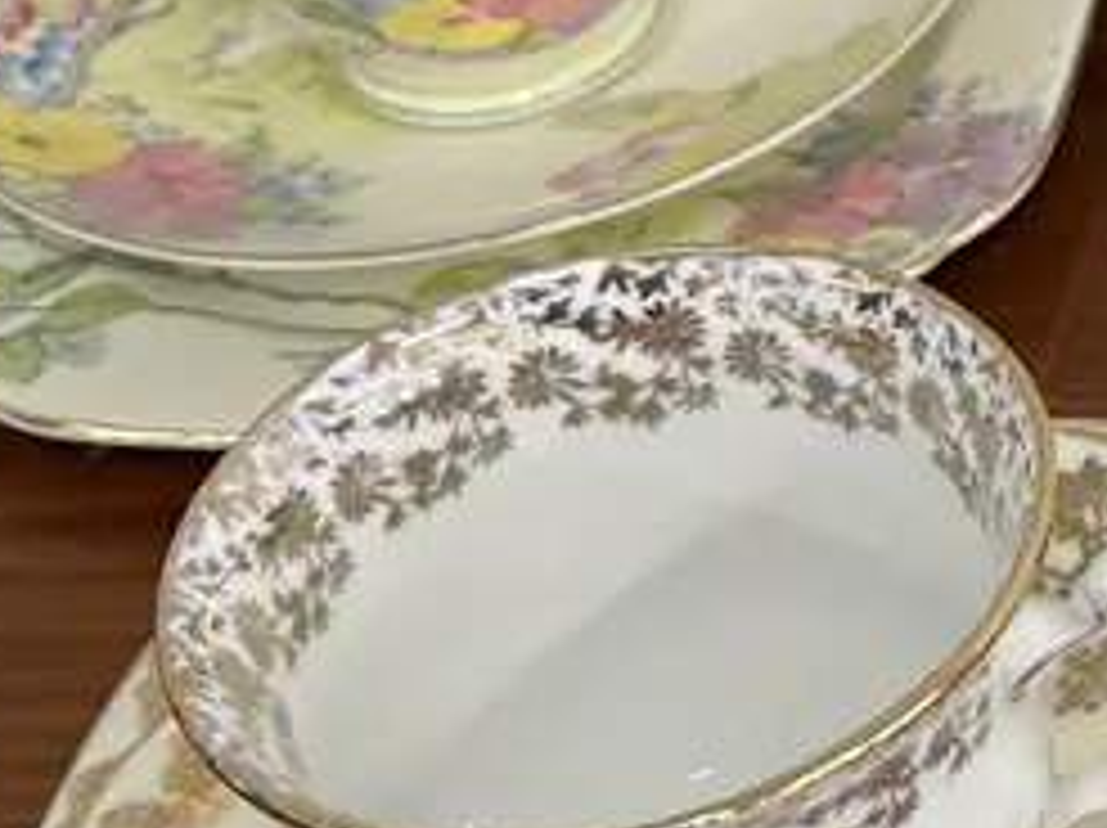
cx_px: 1876
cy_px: 342
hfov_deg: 16.9
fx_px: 3195
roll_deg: +0.2
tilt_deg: -43.7
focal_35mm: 100
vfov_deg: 14.8
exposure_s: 1/100
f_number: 1.78
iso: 125
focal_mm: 6.86
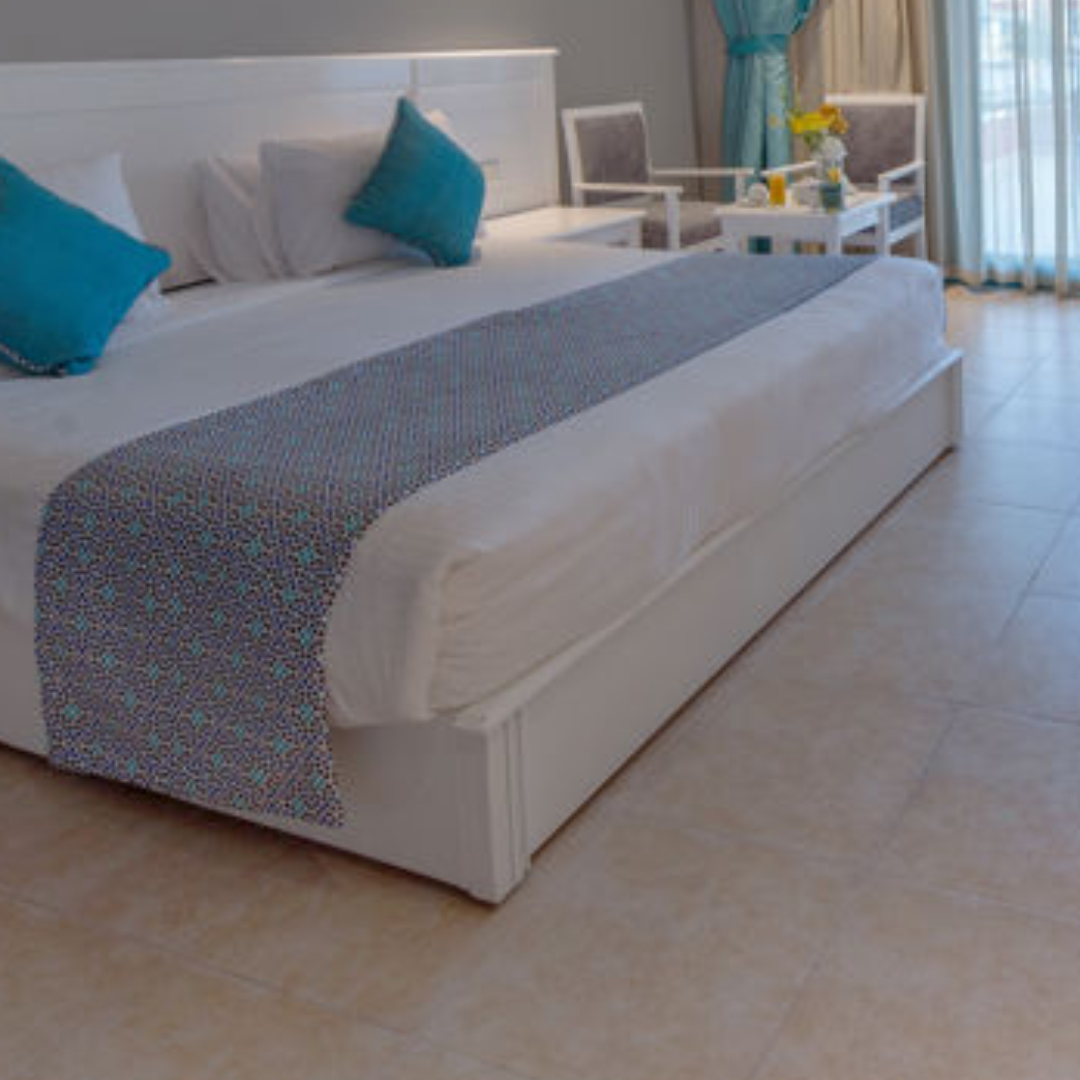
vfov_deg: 48.8
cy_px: 127
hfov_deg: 48.2
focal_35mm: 30
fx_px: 1059
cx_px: 978
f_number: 9
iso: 200
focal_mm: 12
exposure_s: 1/5
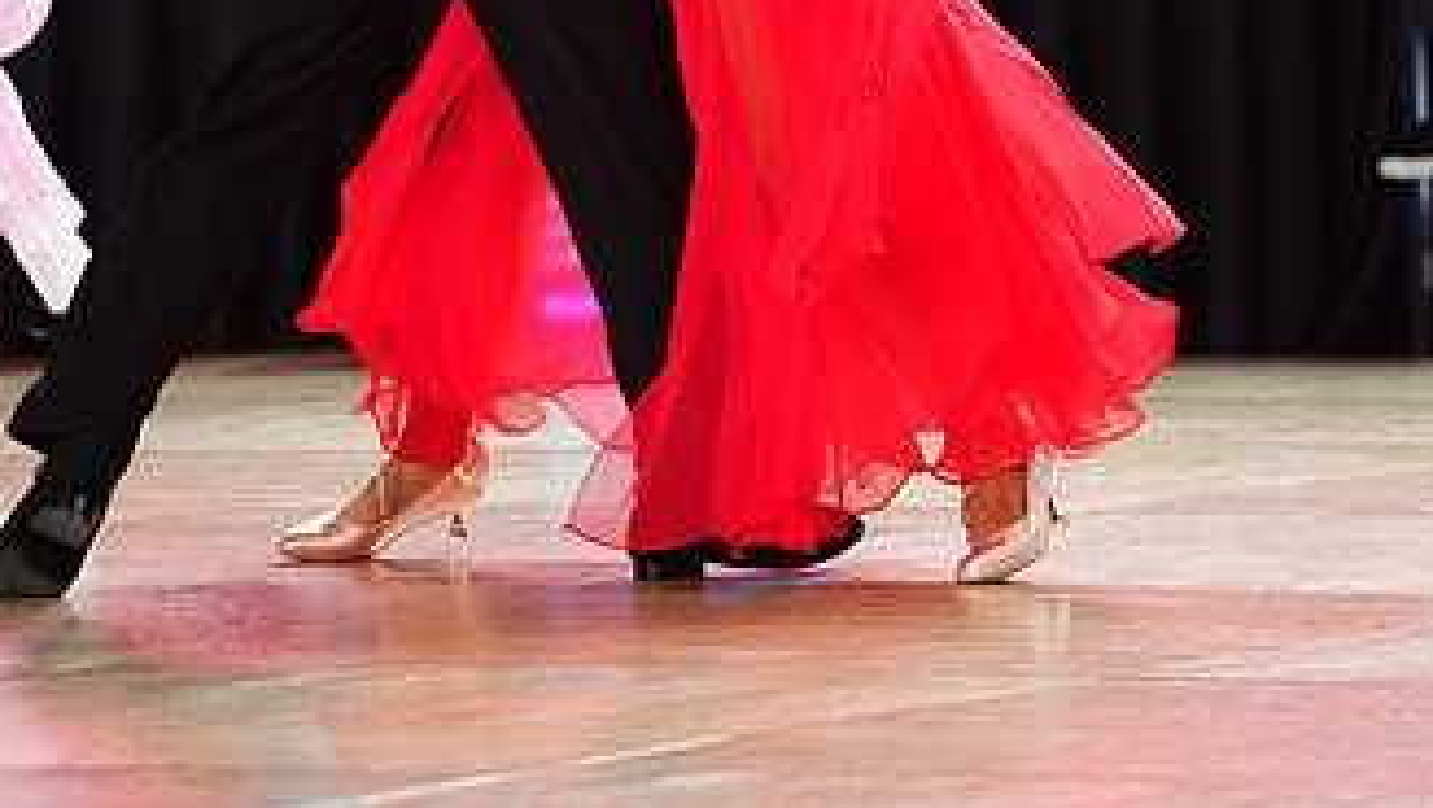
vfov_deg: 3.3
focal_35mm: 370
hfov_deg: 5.8
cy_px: -454
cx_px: 832
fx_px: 14068
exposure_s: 1/400
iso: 800
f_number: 2.8
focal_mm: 200
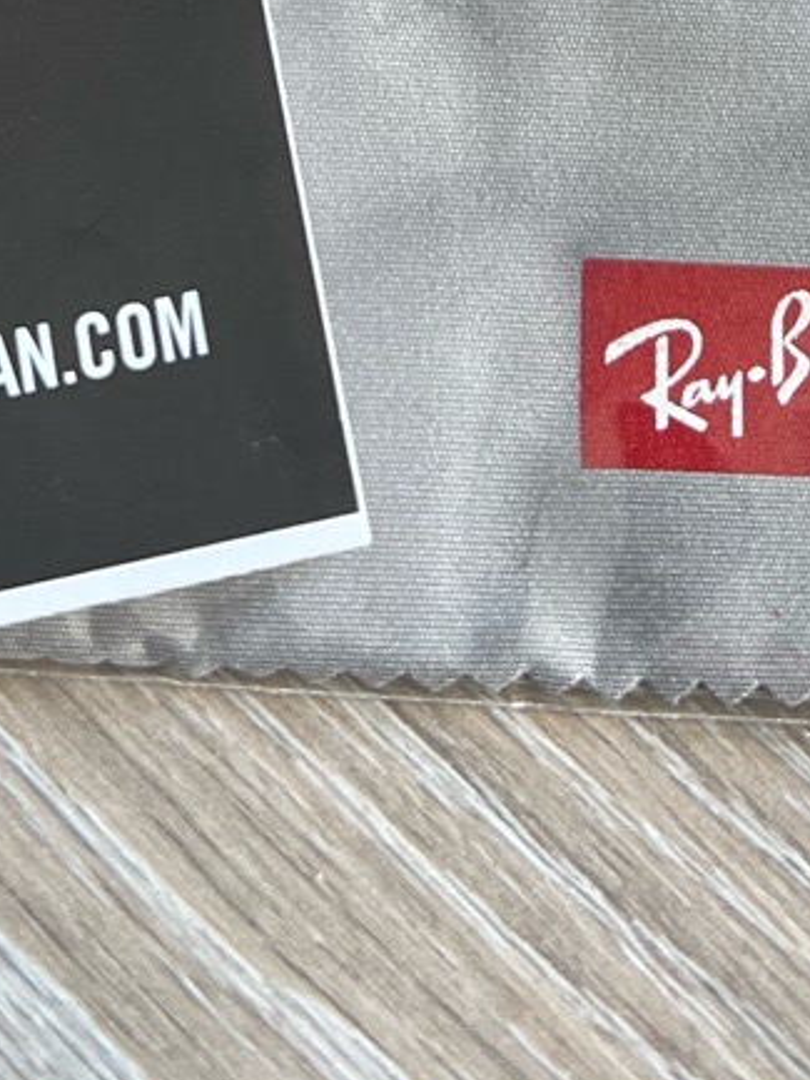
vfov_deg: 17.6
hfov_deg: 15.4
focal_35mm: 96
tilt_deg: -63.8
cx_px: 379
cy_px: -698
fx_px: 2994
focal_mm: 5.7
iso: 125
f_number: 1.5
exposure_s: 1/121
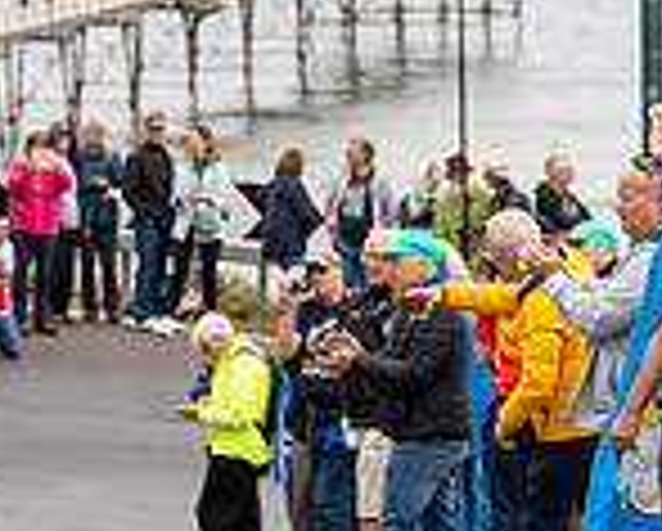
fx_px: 5866
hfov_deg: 6.3
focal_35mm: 299
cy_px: -34
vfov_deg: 5.2
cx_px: -527
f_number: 3.5
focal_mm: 81
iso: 320
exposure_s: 1/1000
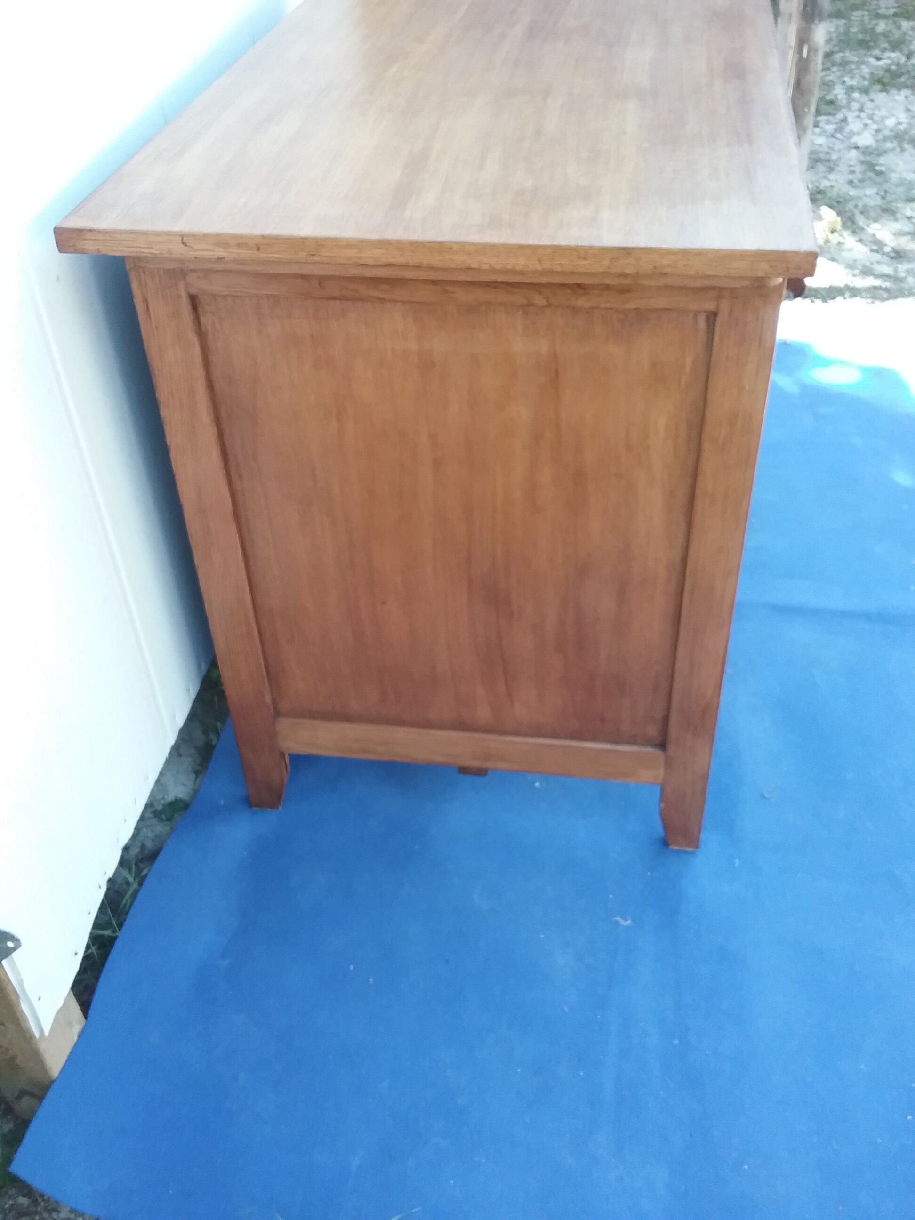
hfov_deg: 45.4
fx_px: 1093
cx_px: 458
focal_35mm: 31
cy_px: 610
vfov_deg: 58.4
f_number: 2.2
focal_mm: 3.3
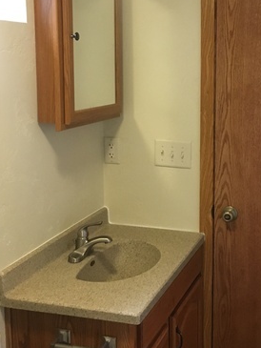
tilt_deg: -8.2
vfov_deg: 36.0
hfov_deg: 27.1
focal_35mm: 53
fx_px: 533
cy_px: 142
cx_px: 198
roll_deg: -1.0
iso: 160
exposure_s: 1/30
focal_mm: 4.15
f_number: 2.2
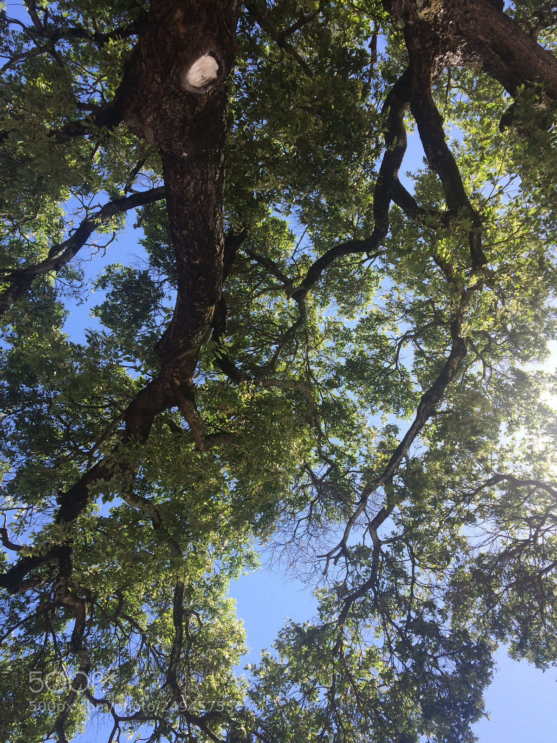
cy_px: 372
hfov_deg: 48.2
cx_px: 278
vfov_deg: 61.7
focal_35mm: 29
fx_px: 622
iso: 32
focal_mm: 4.15
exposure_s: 1/1026
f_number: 2.2
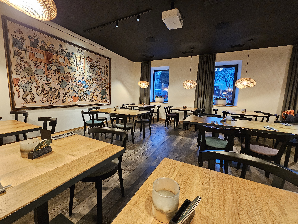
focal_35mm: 13
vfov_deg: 89.9
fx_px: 112
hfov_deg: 106.2
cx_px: 149
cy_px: 112
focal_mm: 2.2
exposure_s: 1/33
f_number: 2.2
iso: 320
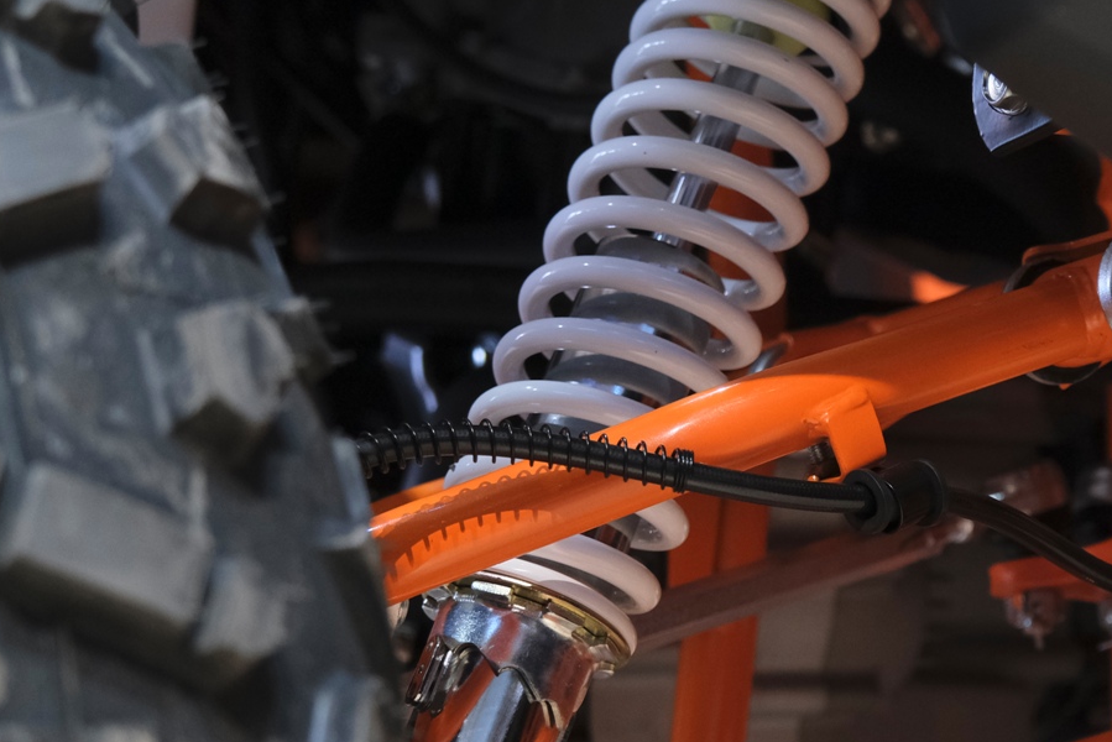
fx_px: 3244
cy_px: 450
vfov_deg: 13.0
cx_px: 939
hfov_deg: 19.2
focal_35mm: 105
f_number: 4
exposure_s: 1/100
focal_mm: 39.3
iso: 2000
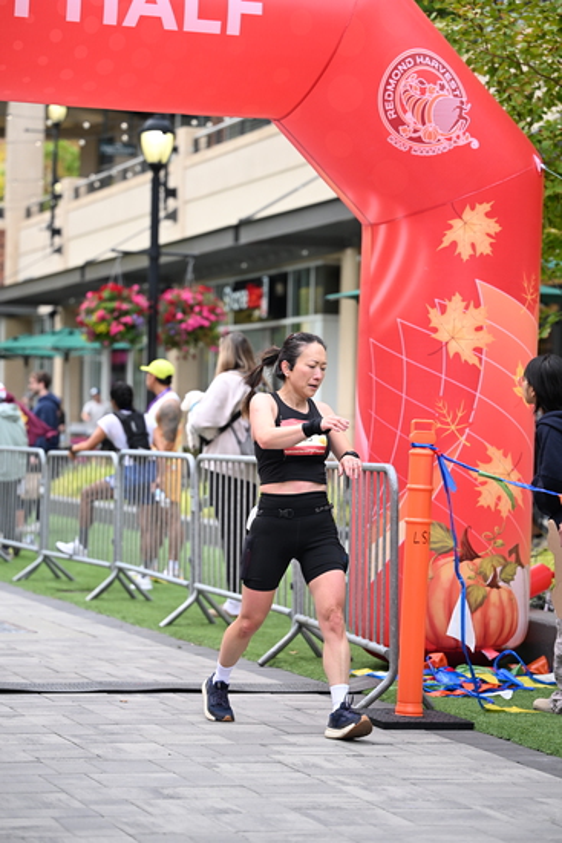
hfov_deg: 14.6
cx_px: 281
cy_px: 422
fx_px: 2200
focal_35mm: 94
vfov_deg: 21.7
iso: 640
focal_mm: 94
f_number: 2.8
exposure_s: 1/2000
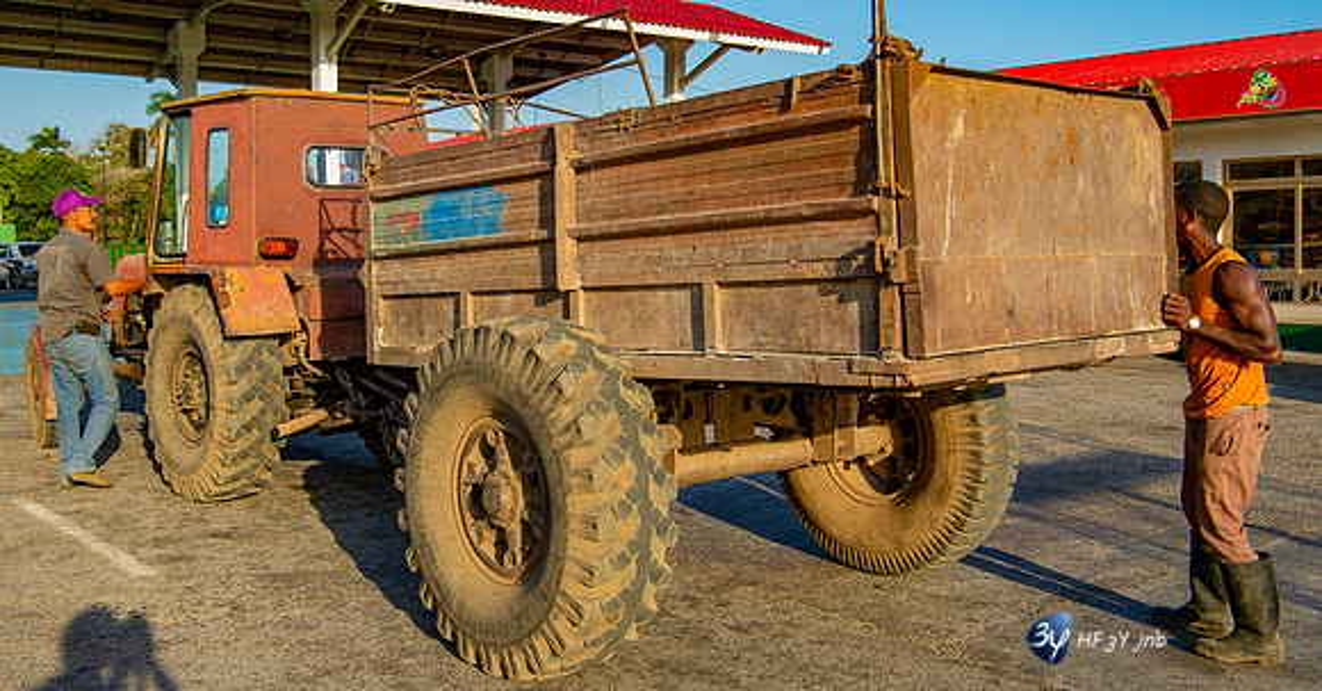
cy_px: 279
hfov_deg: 53.3
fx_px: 1316
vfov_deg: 29.3
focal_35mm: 38
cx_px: 625
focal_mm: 34
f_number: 7.1
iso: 100
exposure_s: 1/200
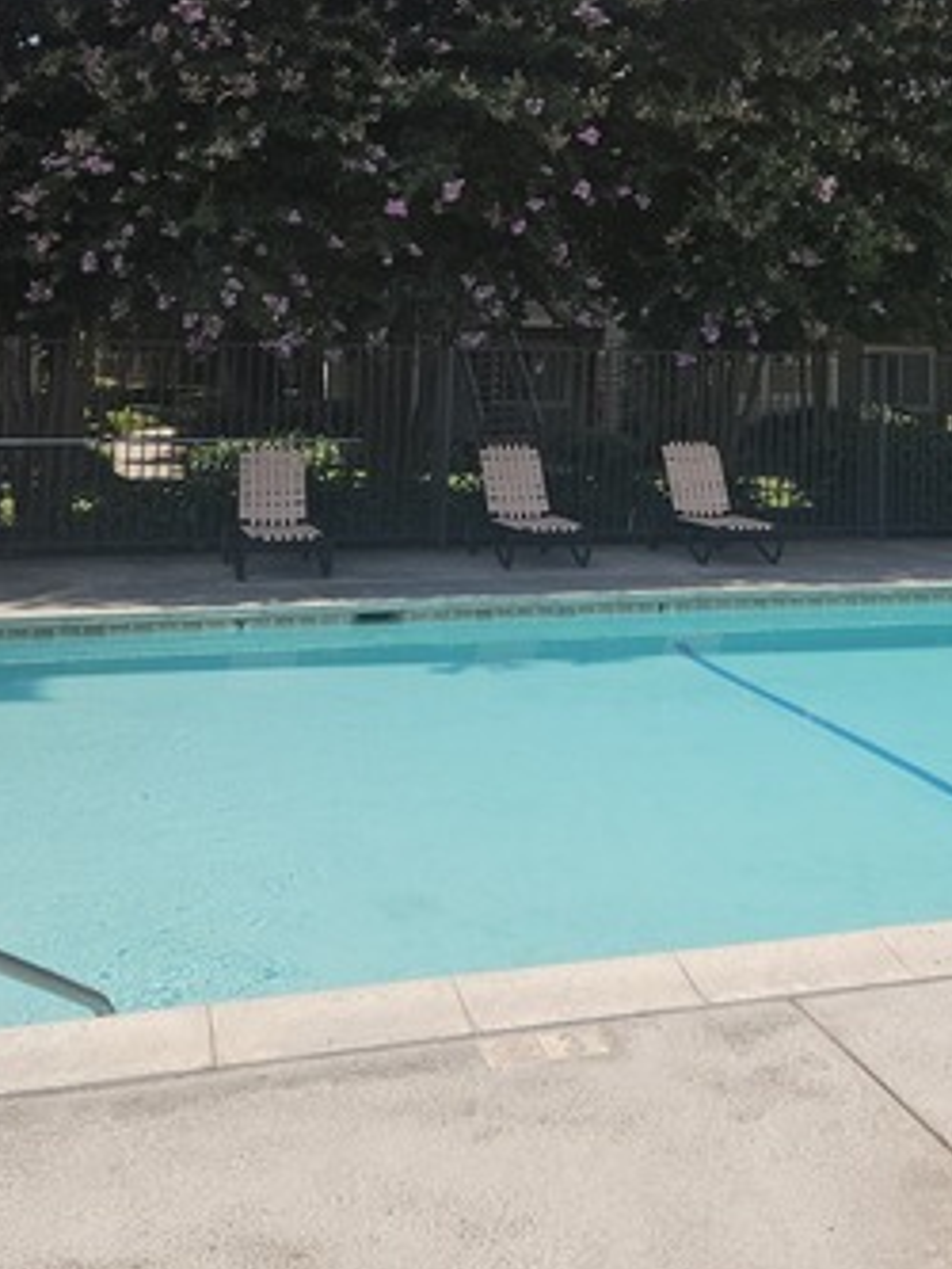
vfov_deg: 38.8
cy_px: 162
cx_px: 670
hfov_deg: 31.2
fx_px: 1686
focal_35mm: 46
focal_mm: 5.4
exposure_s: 1/1973
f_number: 1.8
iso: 25
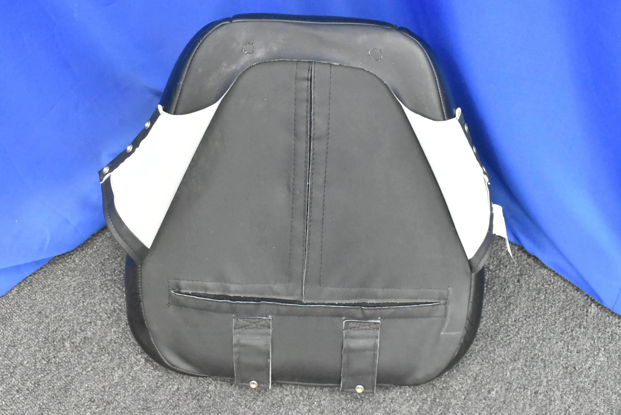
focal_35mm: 40
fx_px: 699
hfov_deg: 47.9
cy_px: 208
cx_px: 310
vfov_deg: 33.1
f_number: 8
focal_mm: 27
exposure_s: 1/40
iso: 10000
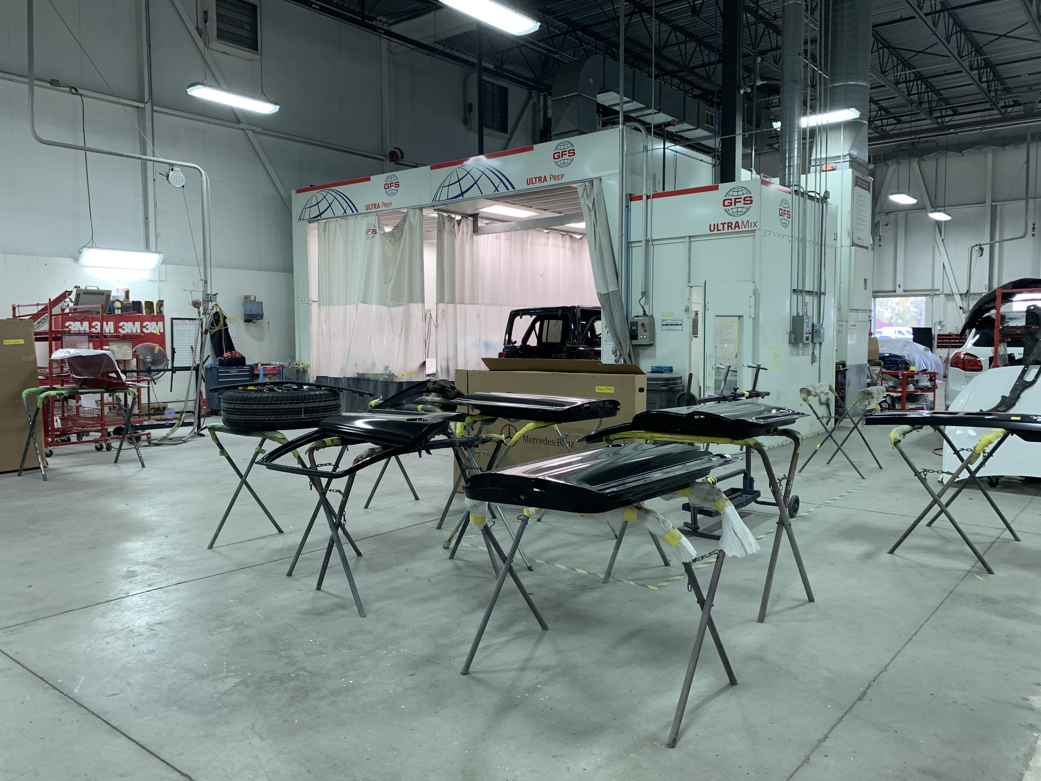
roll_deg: -0.2
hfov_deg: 67.3
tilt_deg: -3.8
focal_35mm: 26
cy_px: 390
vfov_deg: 53.1
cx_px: 520
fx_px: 782
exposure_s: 1/60
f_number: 1.8
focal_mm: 4.25
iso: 80
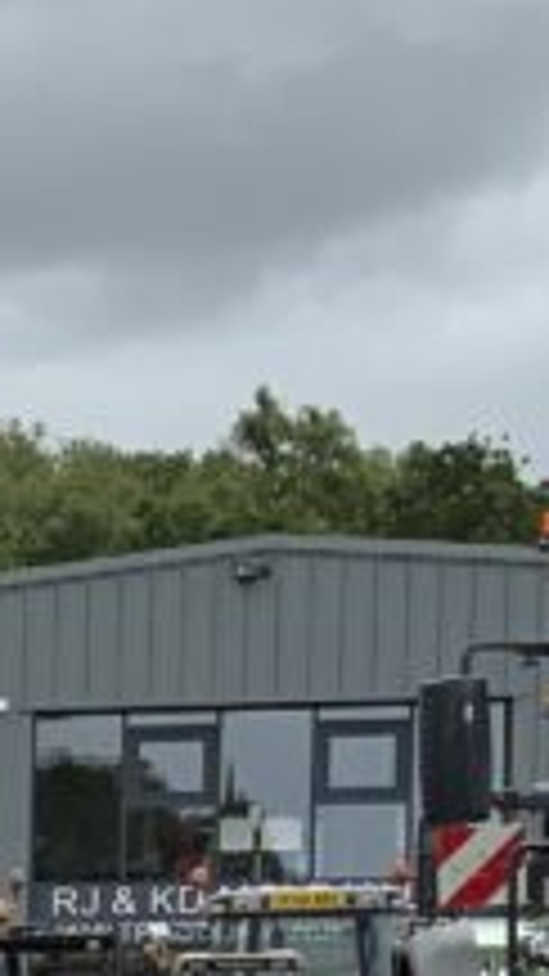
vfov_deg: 13.8
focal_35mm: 149
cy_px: 1340
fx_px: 3858
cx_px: -1512
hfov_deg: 6.7
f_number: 1.8
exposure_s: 1/1121
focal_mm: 3
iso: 16
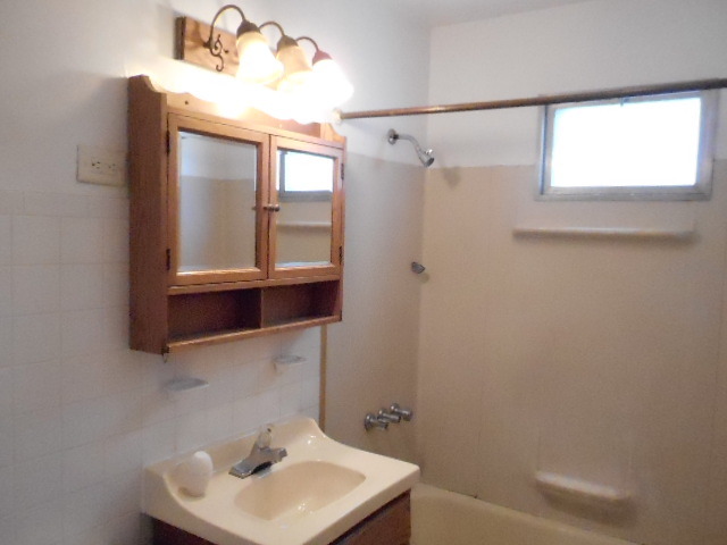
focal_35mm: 29
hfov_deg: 61.7
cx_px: 364
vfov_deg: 48.2
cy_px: 272
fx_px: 609
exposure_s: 1/160
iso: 3200
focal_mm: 5.2
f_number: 4
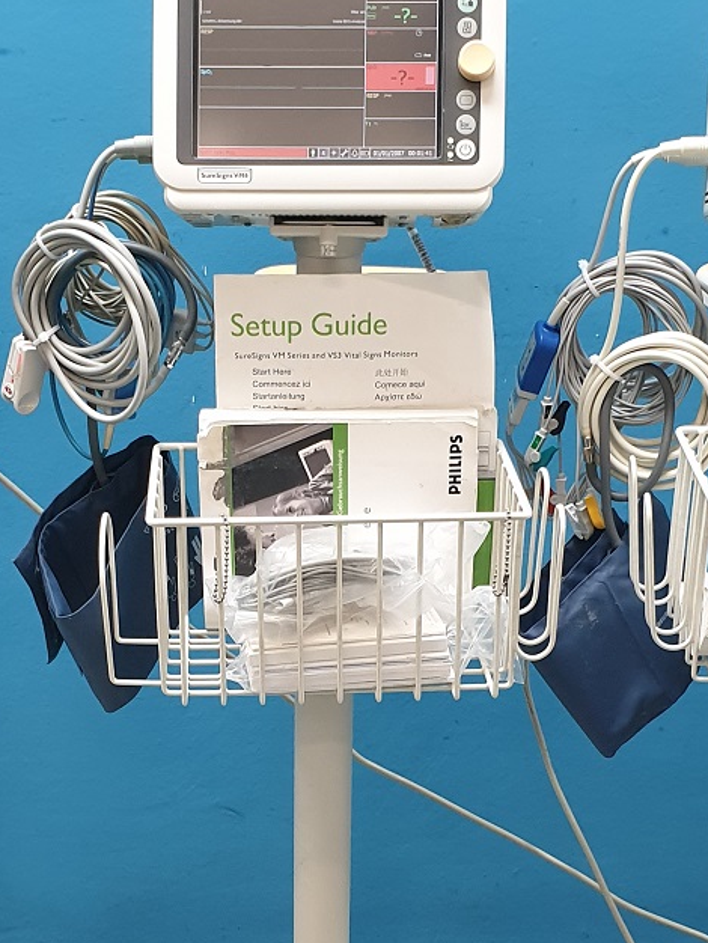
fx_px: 1826
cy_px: 694
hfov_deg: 21.9
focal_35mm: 67
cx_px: 298
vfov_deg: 28.6
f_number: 2.4
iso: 250
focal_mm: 4.3
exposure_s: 1/50
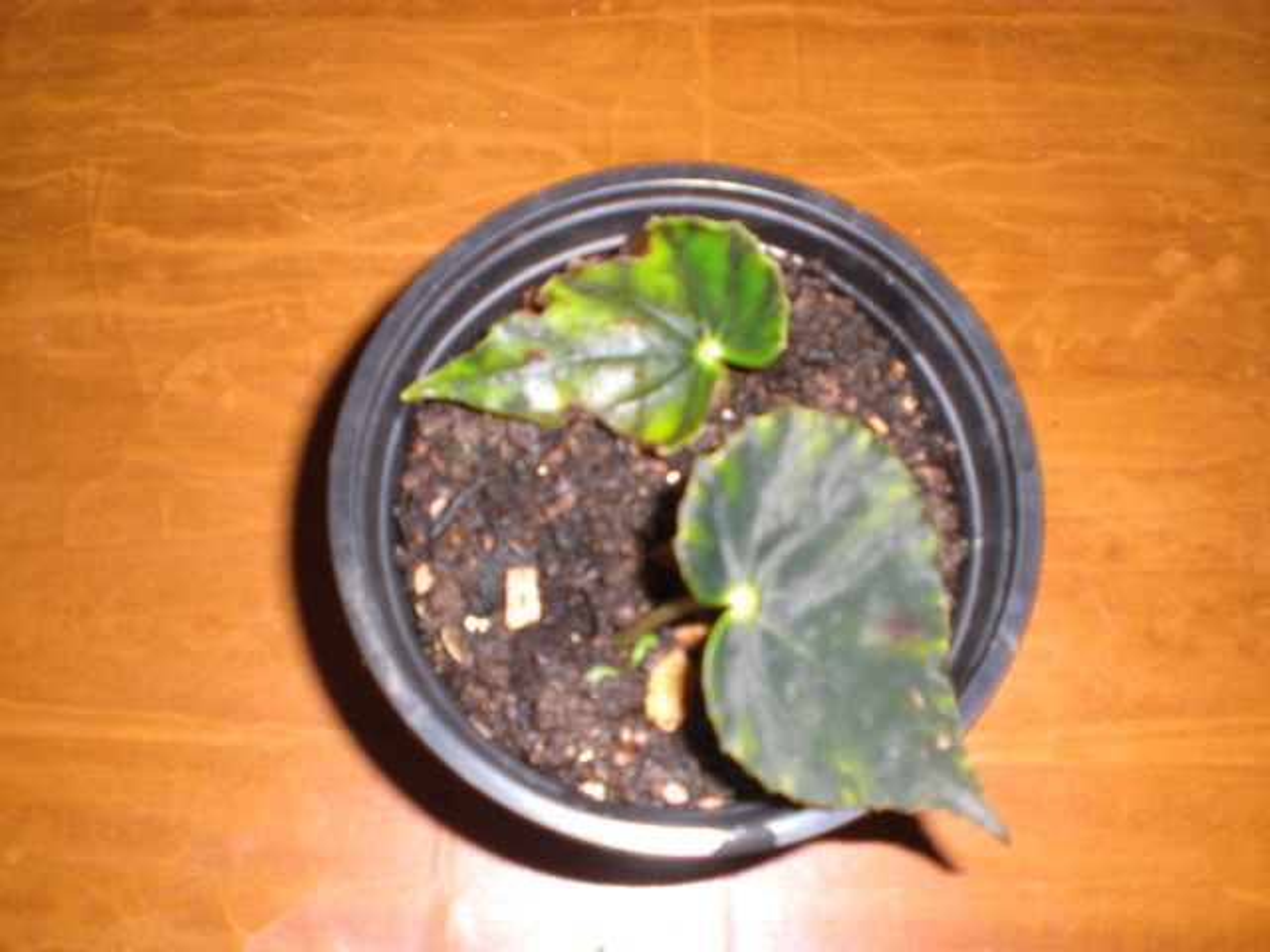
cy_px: 476
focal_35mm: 38
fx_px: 1394
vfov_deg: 37.7
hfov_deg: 49.0
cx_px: 635
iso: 200
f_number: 3.1
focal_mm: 6.3
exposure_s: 1/60
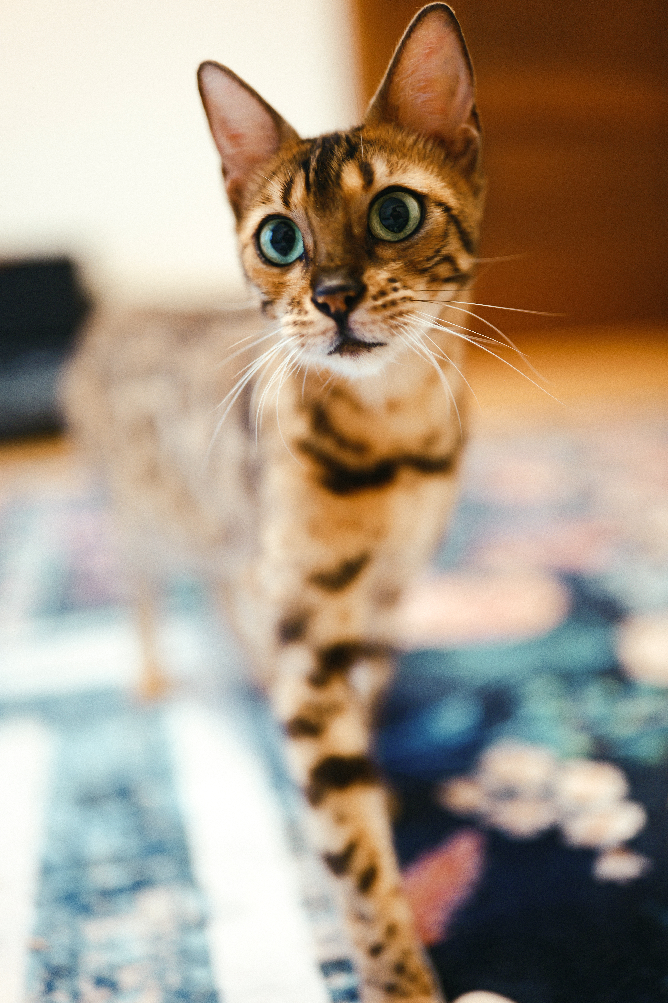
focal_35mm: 35
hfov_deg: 37.8
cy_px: 502
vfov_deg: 54.4
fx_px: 974
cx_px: 334
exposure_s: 1/40
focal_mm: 35
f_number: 1.2
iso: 1000
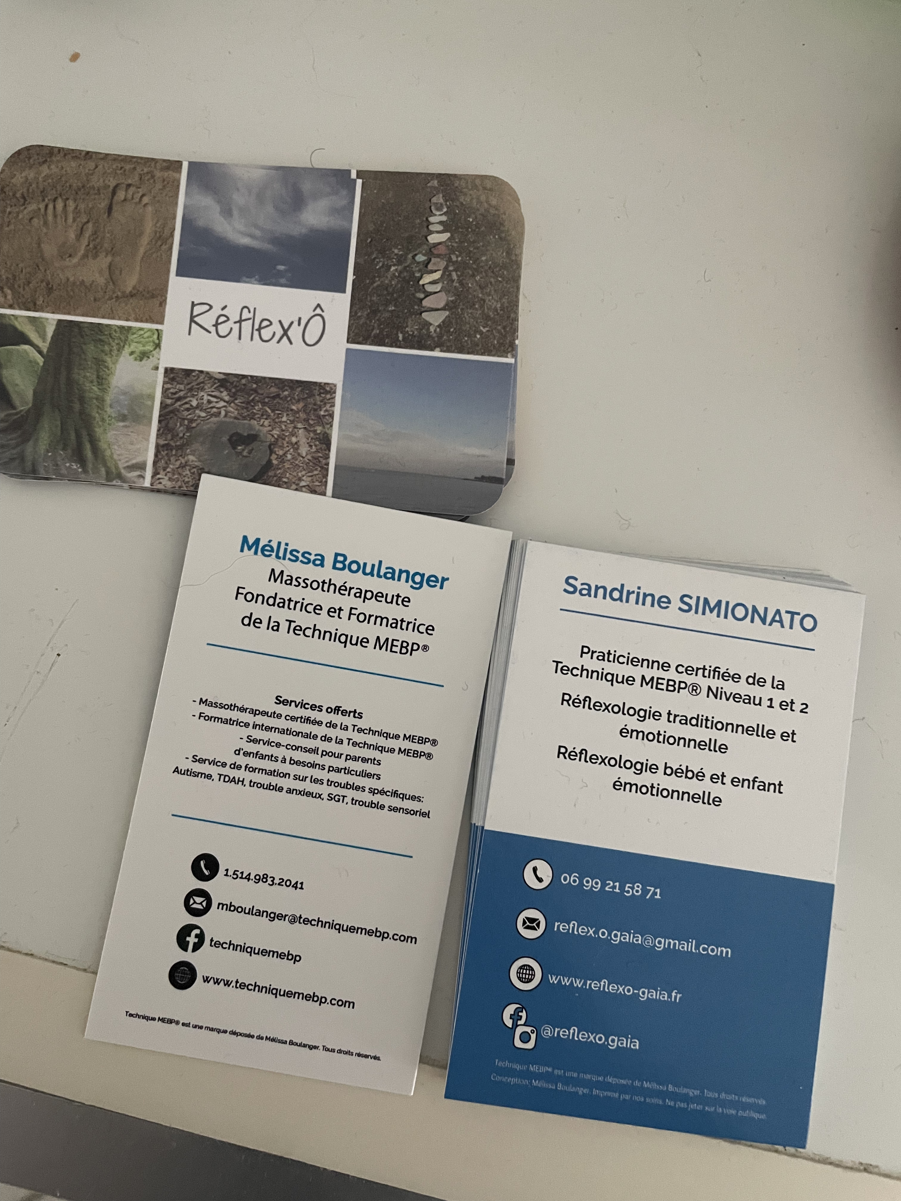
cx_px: 450
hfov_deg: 53.1
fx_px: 902
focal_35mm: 26
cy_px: 600
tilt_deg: -83.2
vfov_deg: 67.3
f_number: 1.6
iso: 640
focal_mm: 4.2
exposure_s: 1/38
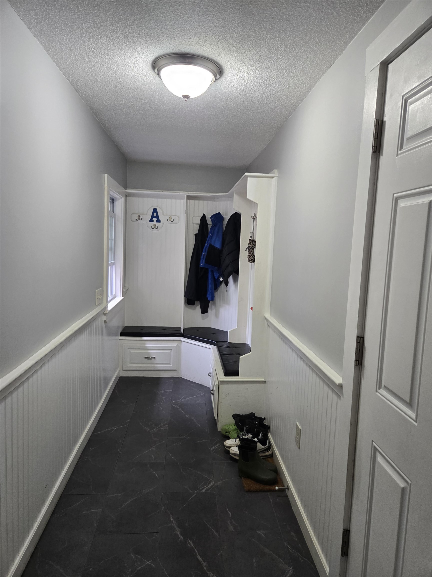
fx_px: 383
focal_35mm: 23
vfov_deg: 73.9
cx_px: 216
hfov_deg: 58.9
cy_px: 288
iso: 200
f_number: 1.8
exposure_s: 1/120
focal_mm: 5.4
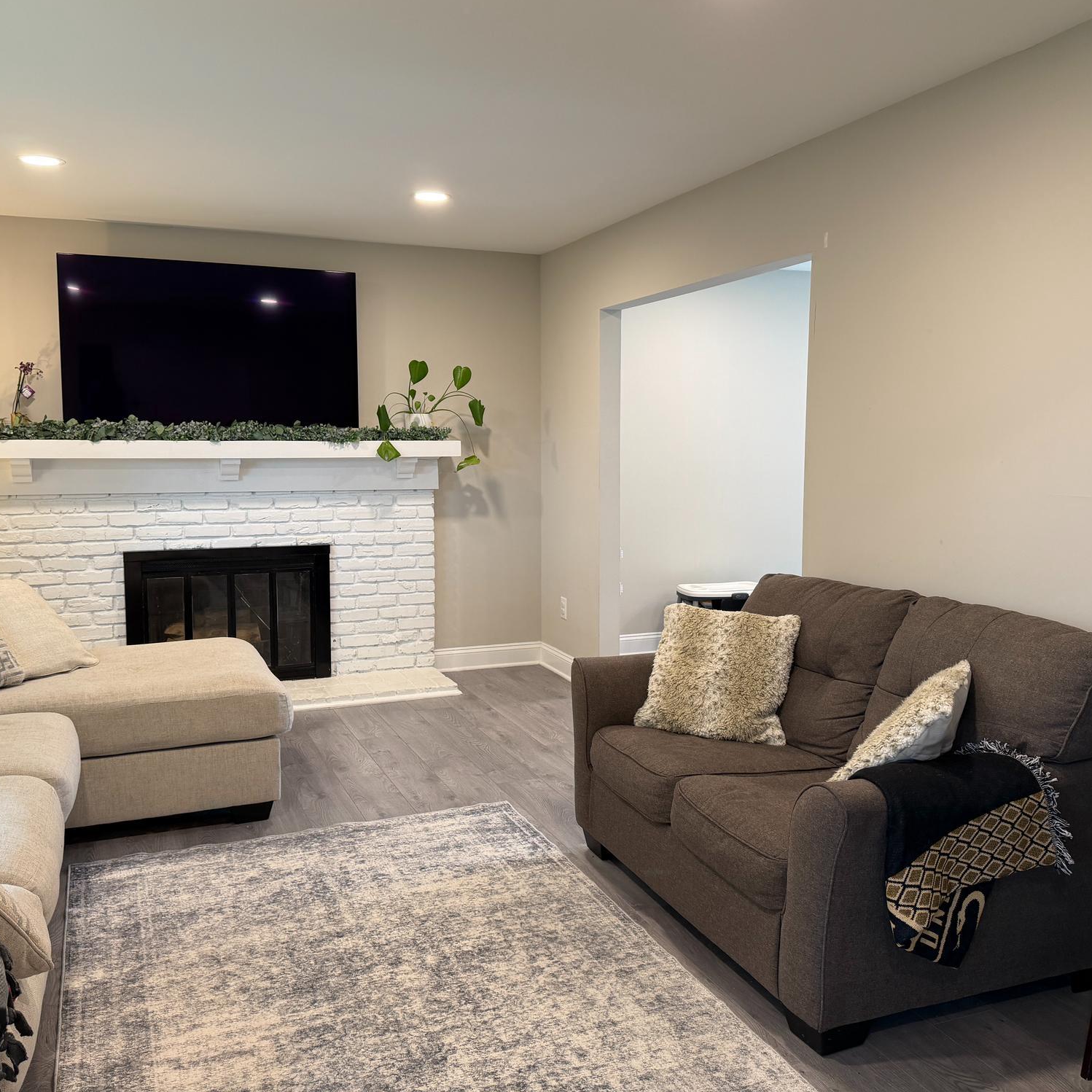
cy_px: 533
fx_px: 1035
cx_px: 542
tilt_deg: -5.2
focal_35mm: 29
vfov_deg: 55.6
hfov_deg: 55.6
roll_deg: +0.3
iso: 160
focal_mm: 6.76
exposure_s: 1/60
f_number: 1.78
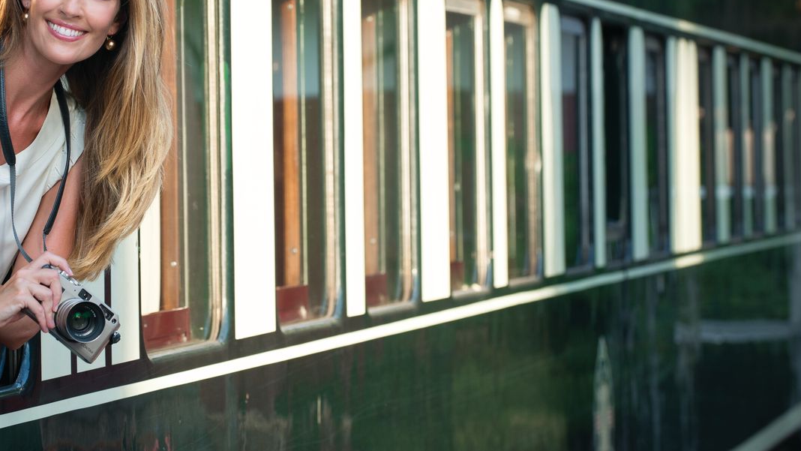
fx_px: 4333
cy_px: 71
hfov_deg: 10.6
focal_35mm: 204
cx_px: 264
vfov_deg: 5.9
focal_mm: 130
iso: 400
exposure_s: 1/180
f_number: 5.6
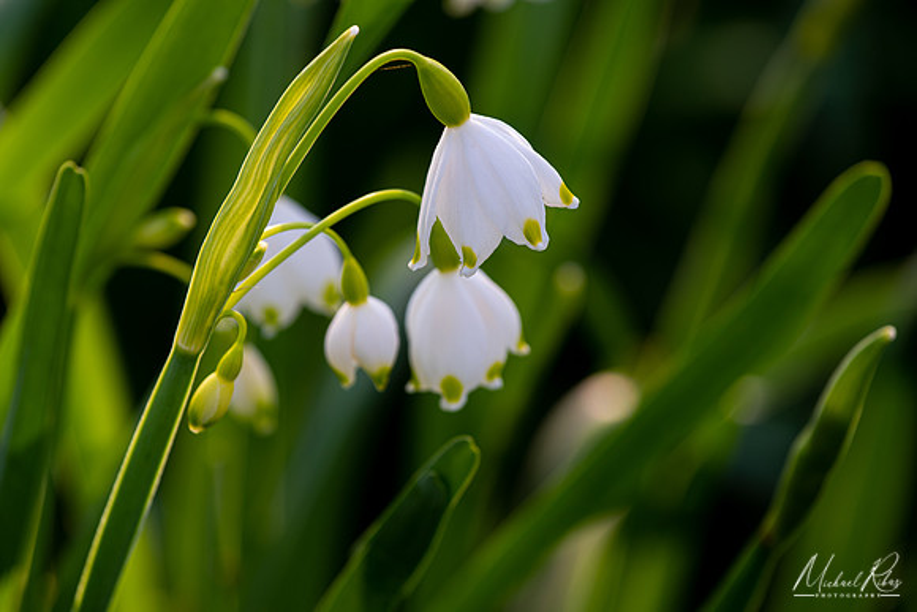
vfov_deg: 6.9
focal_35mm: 198
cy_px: 293
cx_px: 420
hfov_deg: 10.4
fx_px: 5054
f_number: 8
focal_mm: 180
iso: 100
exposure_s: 1/60
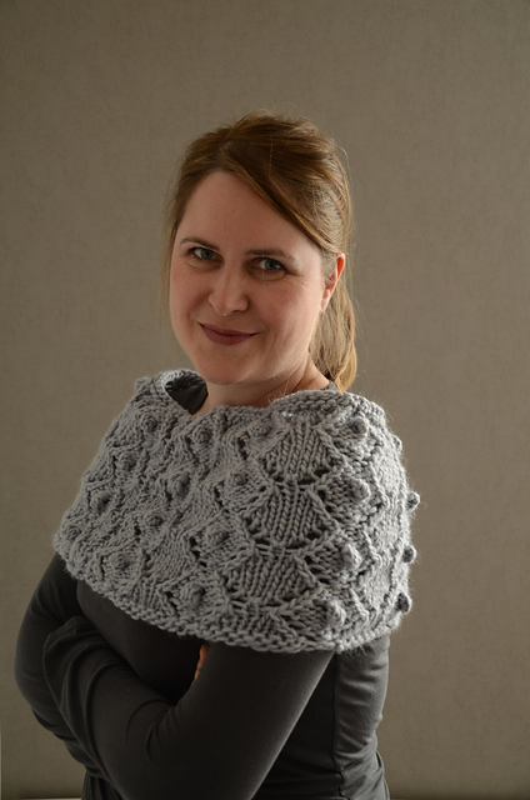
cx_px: 265
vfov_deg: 43.7
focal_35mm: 45
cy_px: 400
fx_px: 998
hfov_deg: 29.7
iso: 320
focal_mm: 30
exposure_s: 1/30
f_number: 4.2
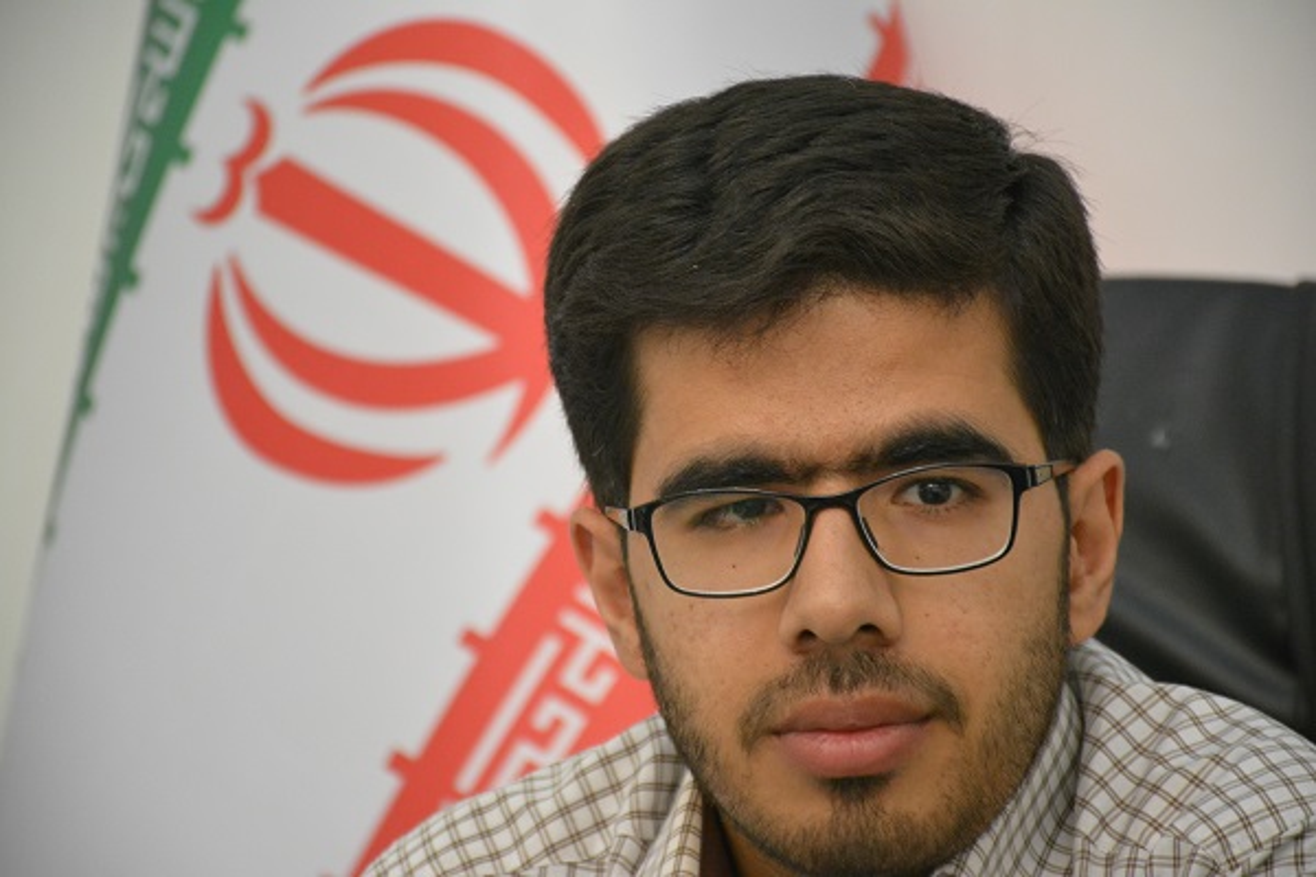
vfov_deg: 6.5
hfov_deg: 9.8
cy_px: 438
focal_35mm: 210
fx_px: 7676
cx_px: 658
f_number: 5.6
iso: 3200
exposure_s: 1/100
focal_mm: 140
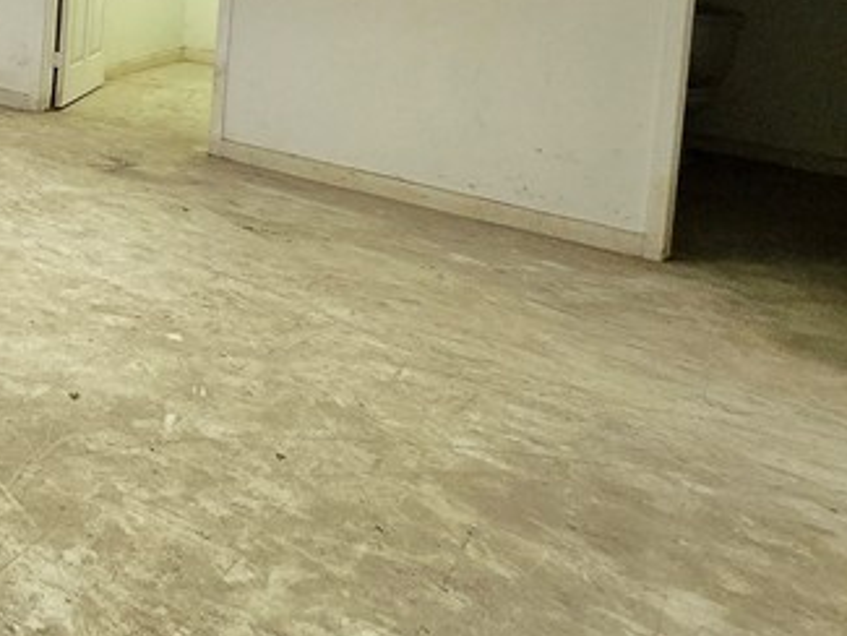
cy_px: -102
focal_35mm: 41
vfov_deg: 30.5
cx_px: -334
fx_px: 1004
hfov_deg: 31.2
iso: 200
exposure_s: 1/60
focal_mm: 1.7
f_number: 2.2
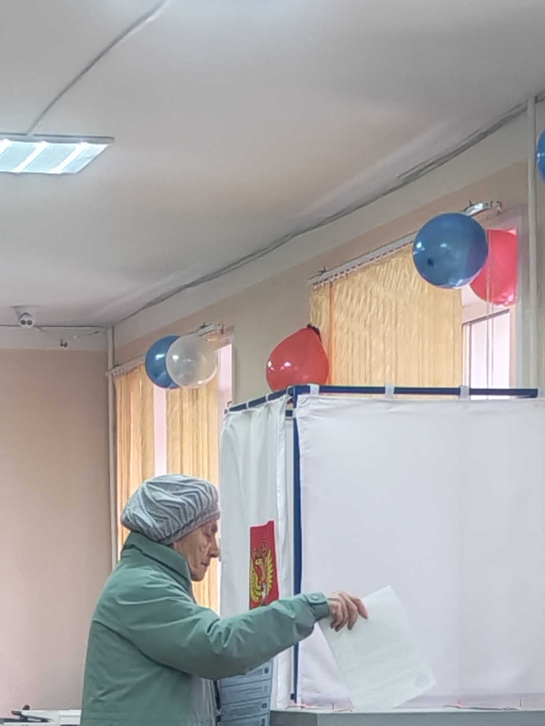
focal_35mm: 140
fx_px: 2938
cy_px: 863
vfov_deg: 13.7
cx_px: 269
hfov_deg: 10.6
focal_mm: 6.12
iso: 400
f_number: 1.9
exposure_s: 1/100
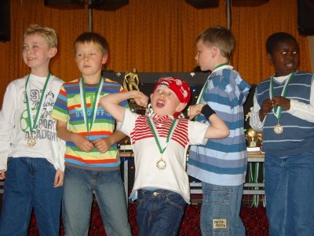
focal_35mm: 62
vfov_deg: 23.7
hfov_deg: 31.2
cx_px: 157
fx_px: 562
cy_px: 118
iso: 288
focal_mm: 13
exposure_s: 1/45
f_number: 3.8
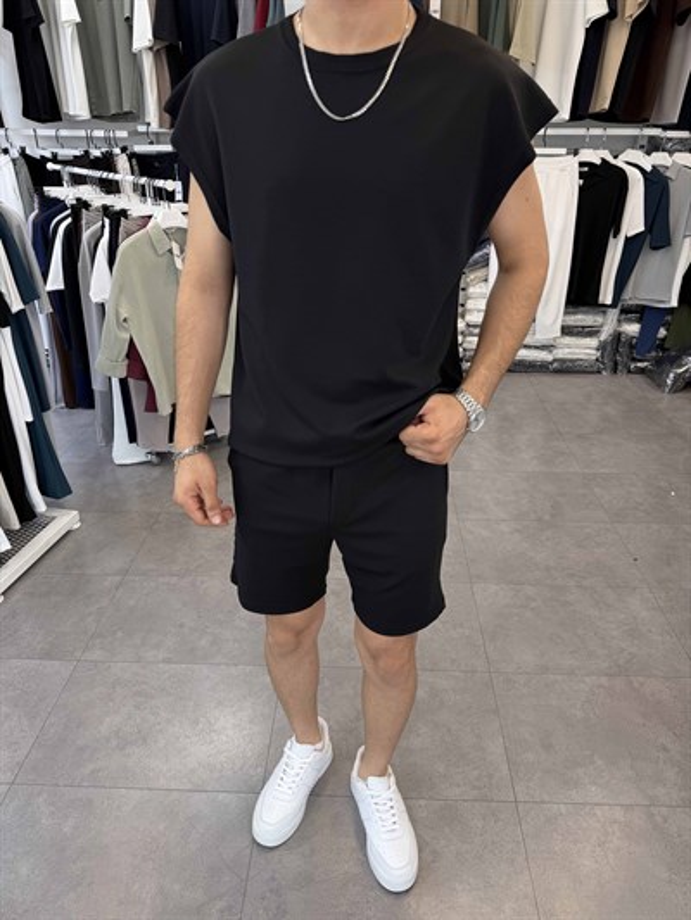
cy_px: 460
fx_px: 639
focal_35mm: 24
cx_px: 346
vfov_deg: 71.6
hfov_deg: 56.8
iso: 64
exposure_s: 1/121
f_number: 1.78
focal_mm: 6.76
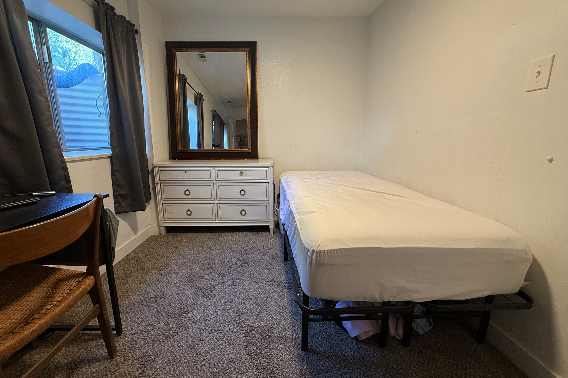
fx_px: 237
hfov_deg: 100.4
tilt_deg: -10.9
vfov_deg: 77.3
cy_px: 183
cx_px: 279
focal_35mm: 15
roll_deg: +0.2
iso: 160
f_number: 2.2
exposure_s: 1/60
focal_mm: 2.22
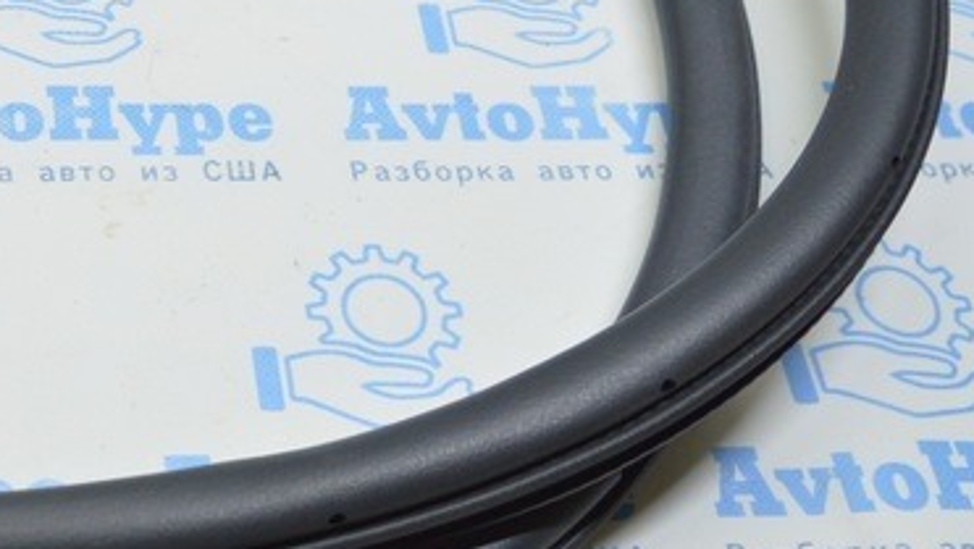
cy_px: 25
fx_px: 2015
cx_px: -74
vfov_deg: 15.3
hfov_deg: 25.4
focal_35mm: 78
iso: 400
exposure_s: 1/60
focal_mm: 18
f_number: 3.5
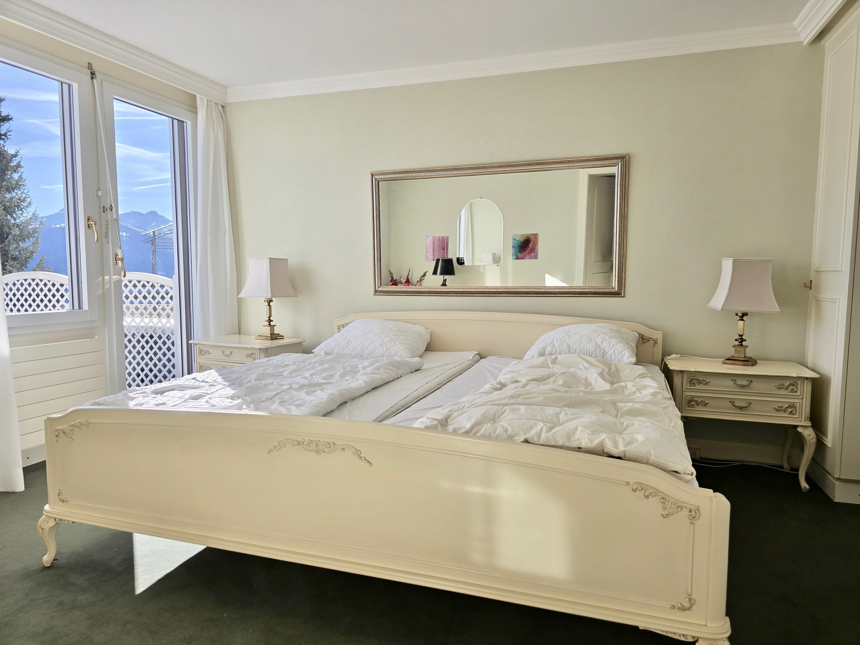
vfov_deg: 58.9
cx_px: 430
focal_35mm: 23
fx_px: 571
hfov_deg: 73.9
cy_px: 322
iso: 12
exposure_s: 1/493
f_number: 1.7
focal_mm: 6.3
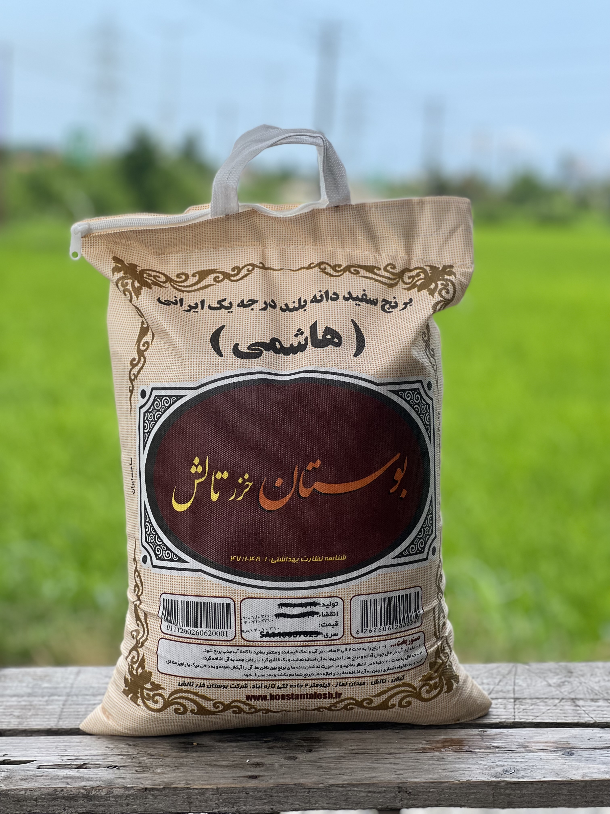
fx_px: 1809
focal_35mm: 77
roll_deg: -3.8
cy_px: 407
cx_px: 305
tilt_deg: -7.3
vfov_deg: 25.3
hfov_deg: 19.1
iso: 32
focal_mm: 9
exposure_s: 1/355
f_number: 2.8
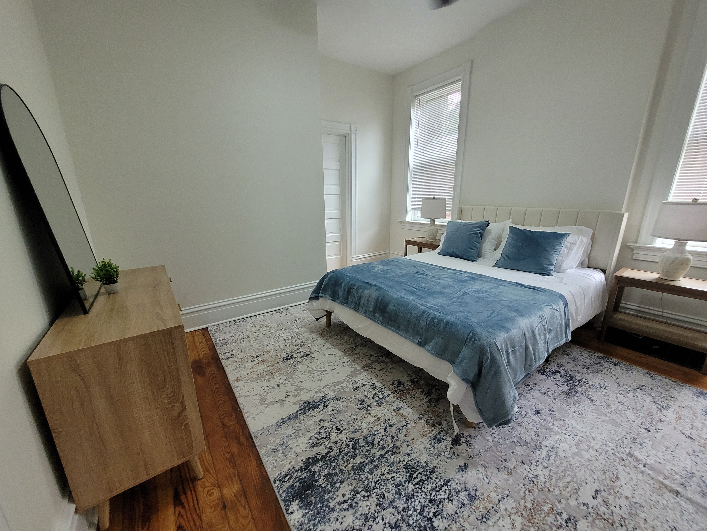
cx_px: 354
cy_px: 266
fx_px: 266
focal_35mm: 13
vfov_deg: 89.9
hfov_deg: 106.2
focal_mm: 1.74
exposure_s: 1/60
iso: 200
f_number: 2.2
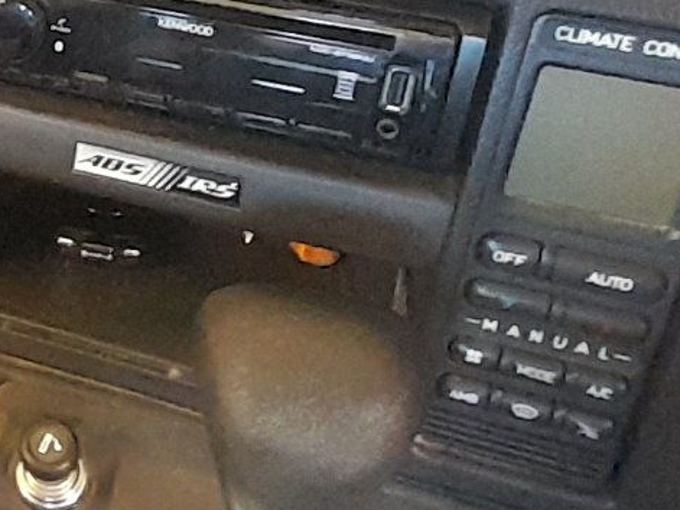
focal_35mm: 53
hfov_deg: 31.3
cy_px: 68
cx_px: -101
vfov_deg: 26.7
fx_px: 1041
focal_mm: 1.13
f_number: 2.2
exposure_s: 1/20
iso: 640
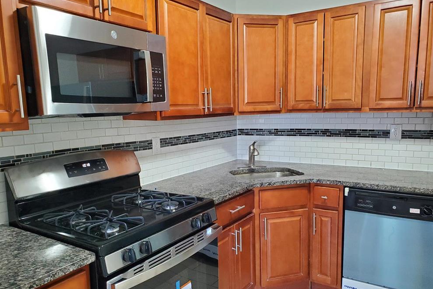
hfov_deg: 65.5
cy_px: 162
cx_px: 217
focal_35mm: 28
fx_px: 337
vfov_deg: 46.3
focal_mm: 4.3
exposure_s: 1/39
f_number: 2.4
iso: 500
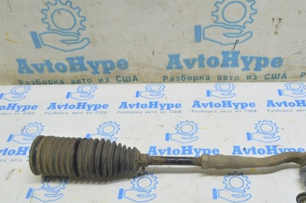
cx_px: 170
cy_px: 114
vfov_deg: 32.8
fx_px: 345
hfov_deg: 47.8
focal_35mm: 41
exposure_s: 1/20
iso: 400
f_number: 5.6
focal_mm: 21
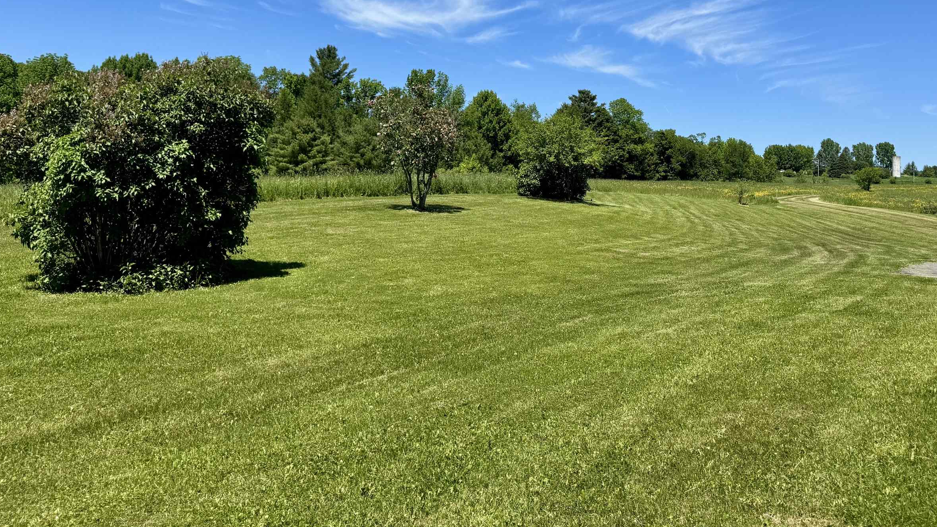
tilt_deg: +4.2
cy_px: 138
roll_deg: -1.8
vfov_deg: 34.0
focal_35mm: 34
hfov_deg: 57.5
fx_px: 845
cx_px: 565
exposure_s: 1/4950
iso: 80
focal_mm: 6.76
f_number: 1.78
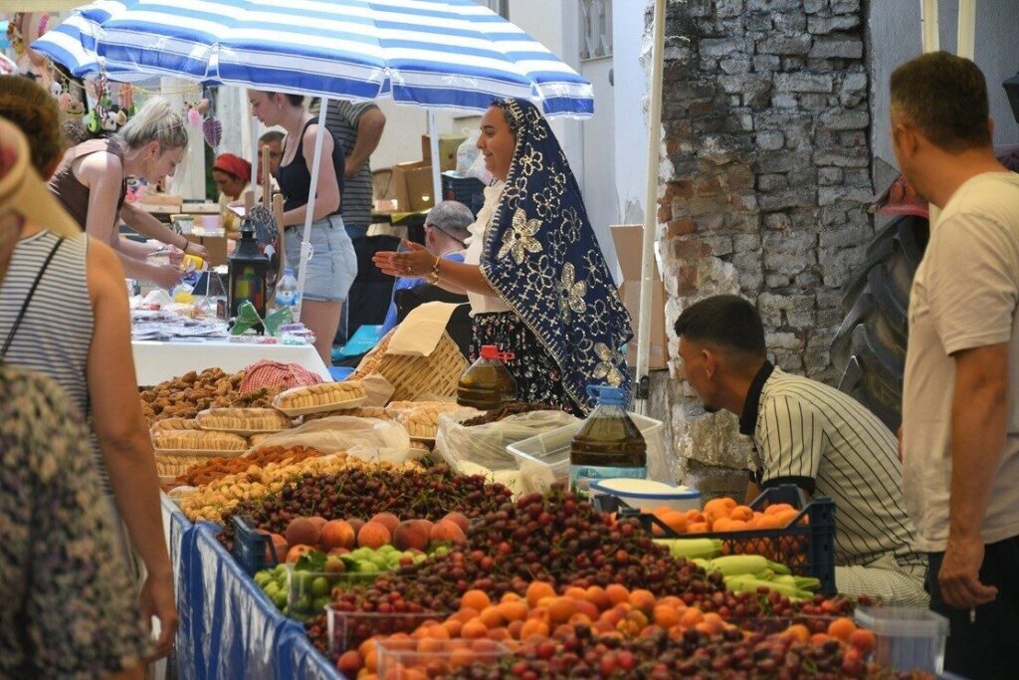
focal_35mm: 112
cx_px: 510
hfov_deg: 18.3
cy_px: 340
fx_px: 3170
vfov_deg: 12.2
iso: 140
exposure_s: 1/320
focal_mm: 75
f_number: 5
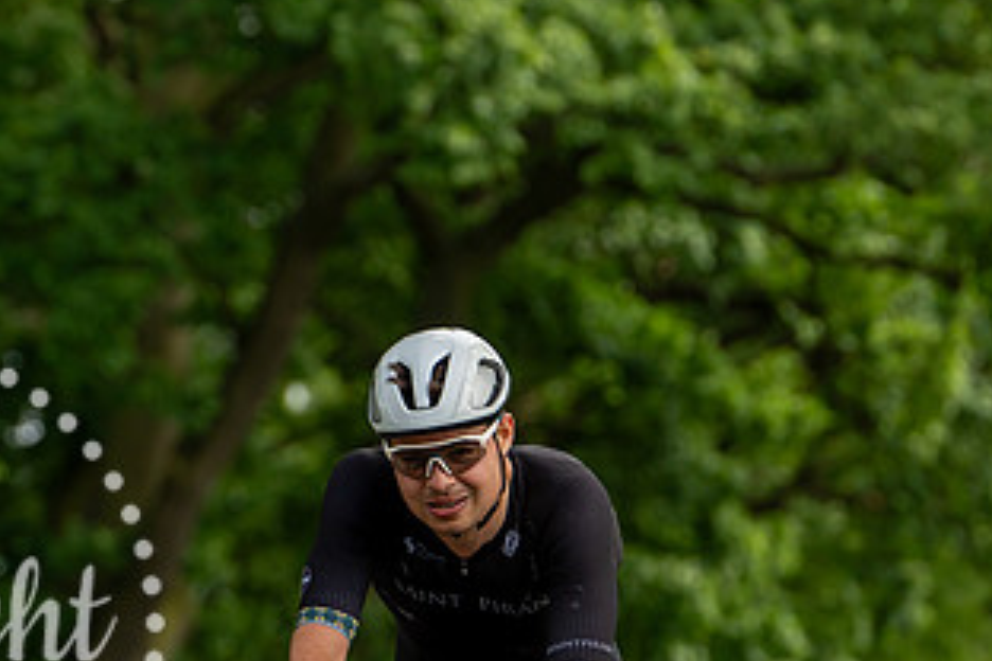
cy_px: 399
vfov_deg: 4.3
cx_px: 459
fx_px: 8790
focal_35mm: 319
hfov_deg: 6.5
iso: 250
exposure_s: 1/1000
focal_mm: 155
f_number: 4
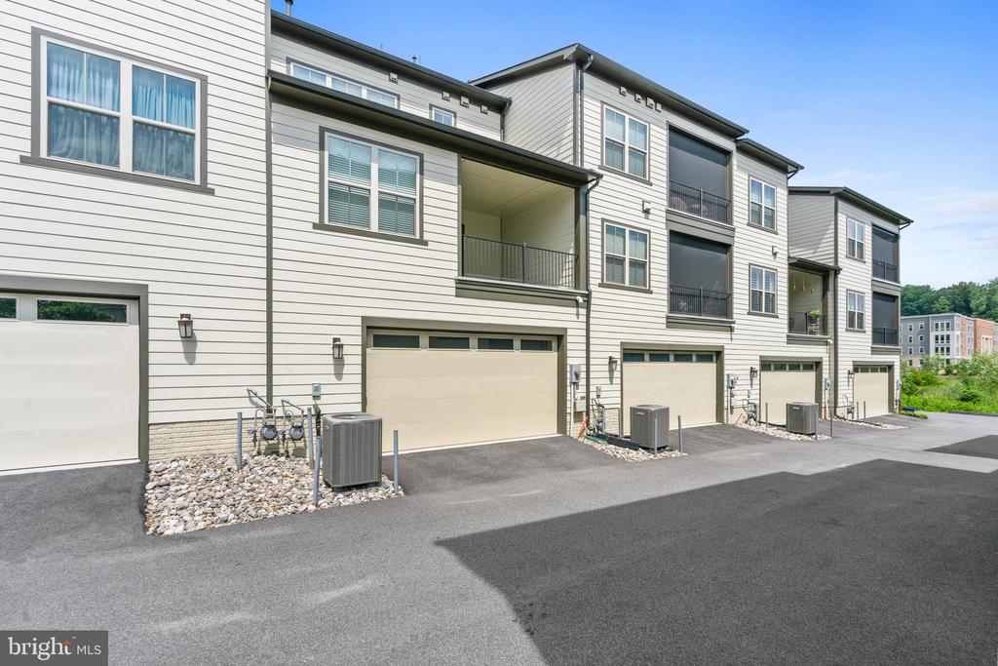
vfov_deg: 73.8
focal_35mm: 16
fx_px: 444
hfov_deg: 96.7
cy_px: 333
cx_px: 499
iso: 320
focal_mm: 16
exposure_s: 1/320
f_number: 8
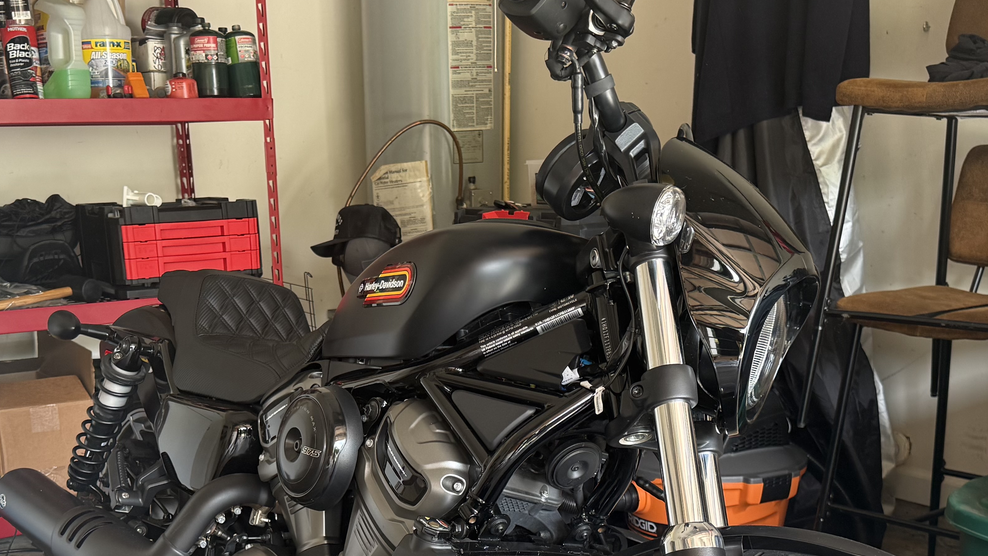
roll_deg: +1.4
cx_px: 411
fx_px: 1231
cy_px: 498
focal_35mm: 47
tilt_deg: -16.3
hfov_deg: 43.6
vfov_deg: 24.7
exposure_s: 1/121
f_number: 1.78
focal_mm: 6.76
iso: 160
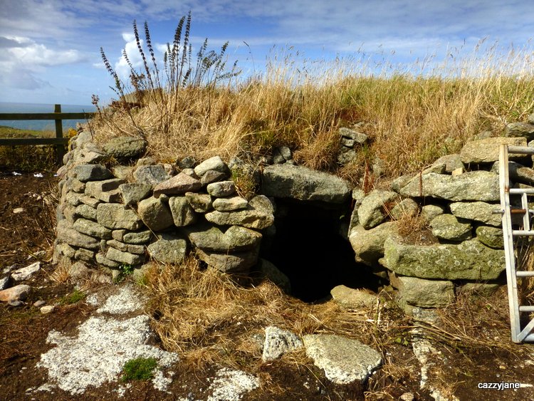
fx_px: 370
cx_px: 267
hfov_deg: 71.6
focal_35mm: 24
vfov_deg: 56.8
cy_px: 200
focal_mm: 4.3
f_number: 4
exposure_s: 1/1600
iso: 100
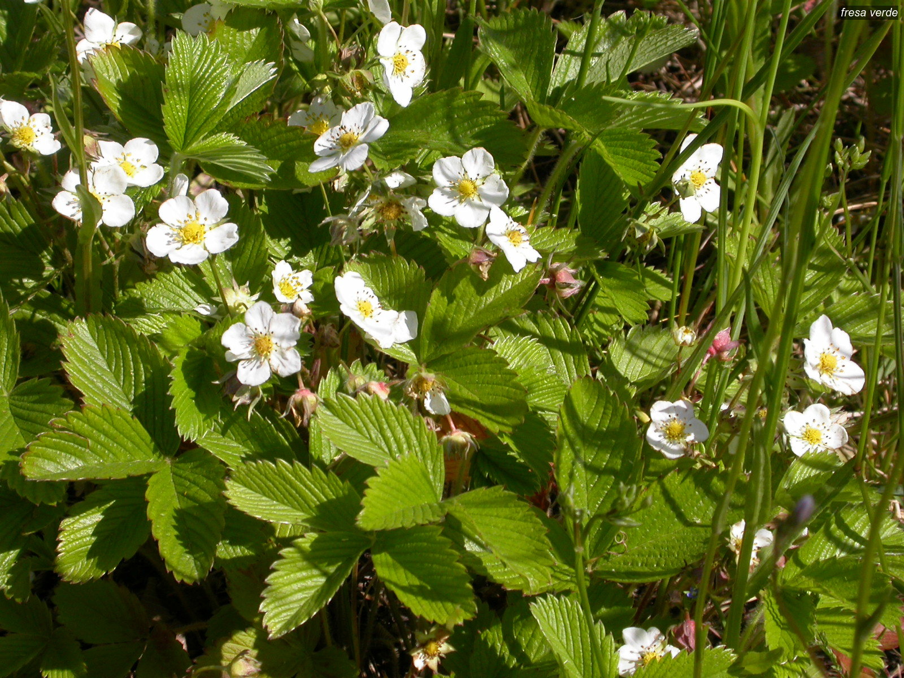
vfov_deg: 13.1
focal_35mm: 113
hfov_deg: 17.4
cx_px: 452
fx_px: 2951
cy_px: 339
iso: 100
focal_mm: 23.5
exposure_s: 1/463
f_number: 6.1
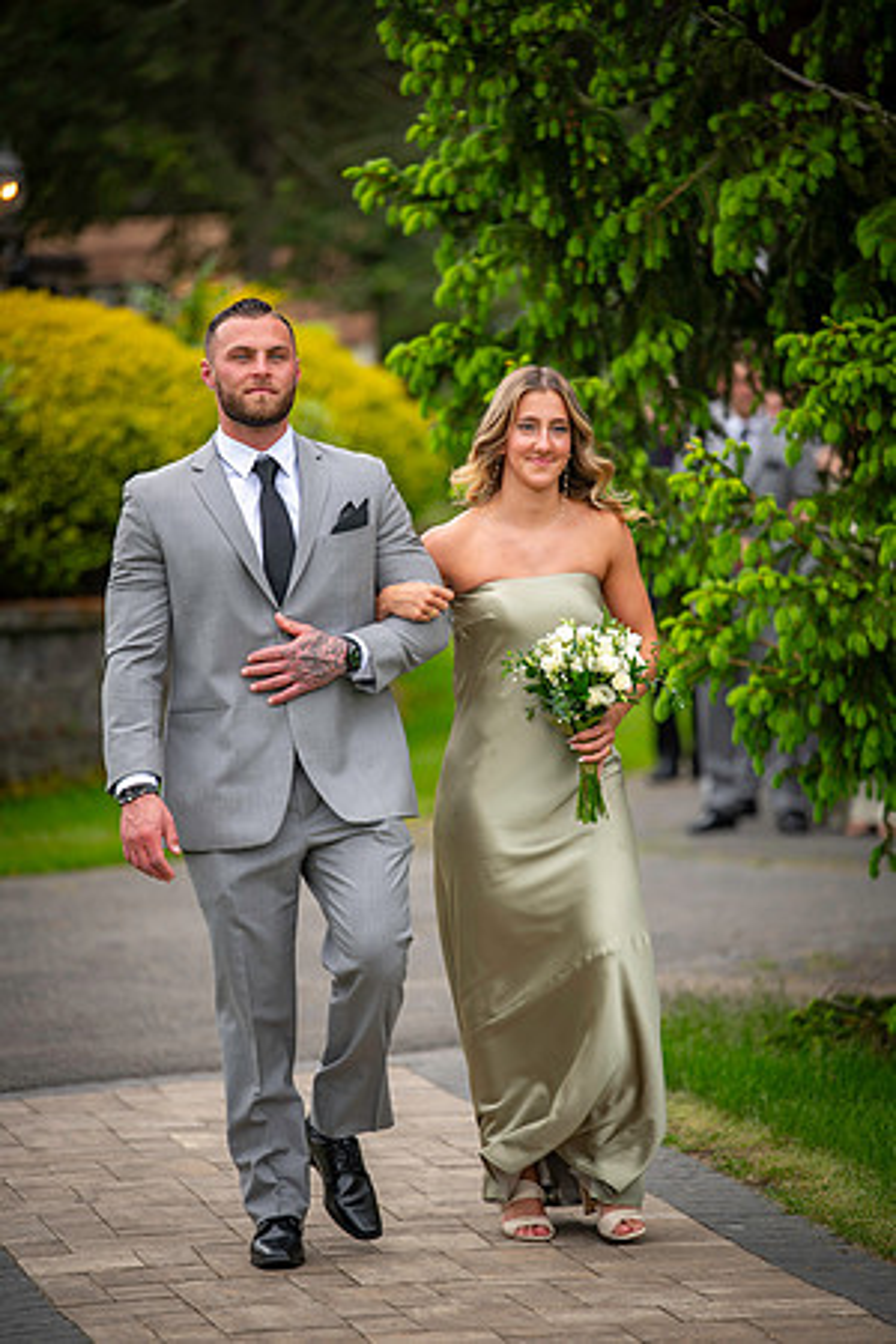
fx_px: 6719
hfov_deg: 7.6
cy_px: 672
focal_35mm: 180
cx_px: 448
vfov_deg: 11.4
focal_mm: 180
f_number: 2.8
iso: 100
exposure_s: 1/320
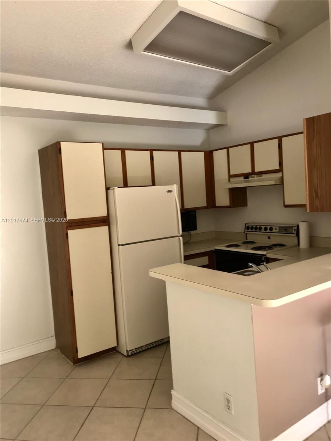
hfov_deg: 49.7
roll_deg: +3.5
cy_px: 220
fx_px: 357
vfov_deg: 63.4
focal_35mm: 28
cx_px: 166
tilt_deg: -2.4
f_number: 1.8
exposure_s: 1/60
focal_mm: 3.99
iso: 25
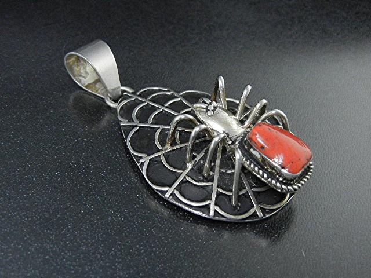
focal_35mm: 45
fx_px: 482
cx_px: 186
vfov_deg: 32.2
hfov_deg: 42.1
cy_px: 139
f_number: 7.6
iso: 800
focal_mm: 8.1
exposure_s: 1/30
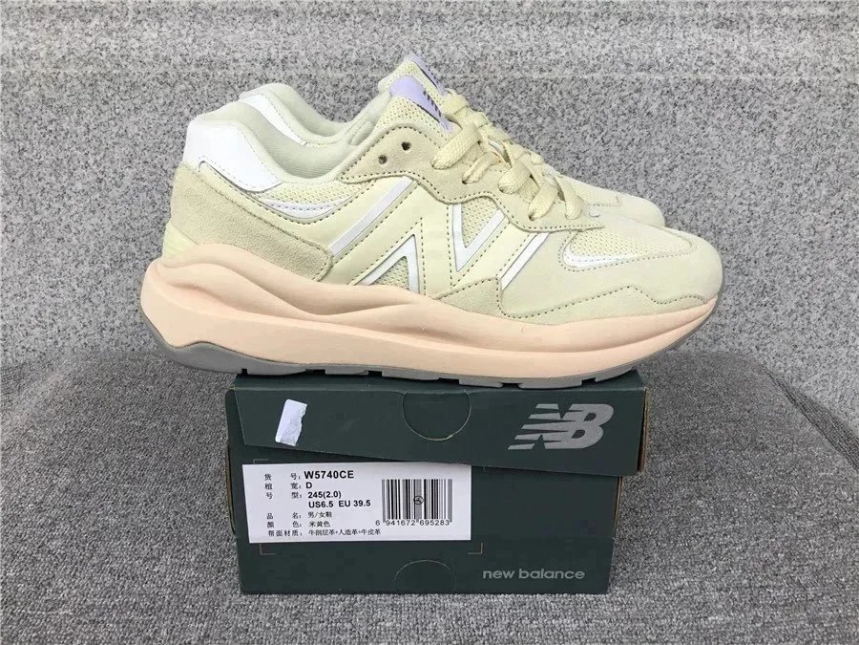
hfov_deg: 58.4
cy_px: 322
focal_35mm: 31
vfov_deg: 45.4
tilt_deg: -21.4
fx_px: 769
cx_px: 430
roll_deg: -0.2
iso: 25
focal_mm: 3.3
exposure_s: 1/100
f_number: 2.4
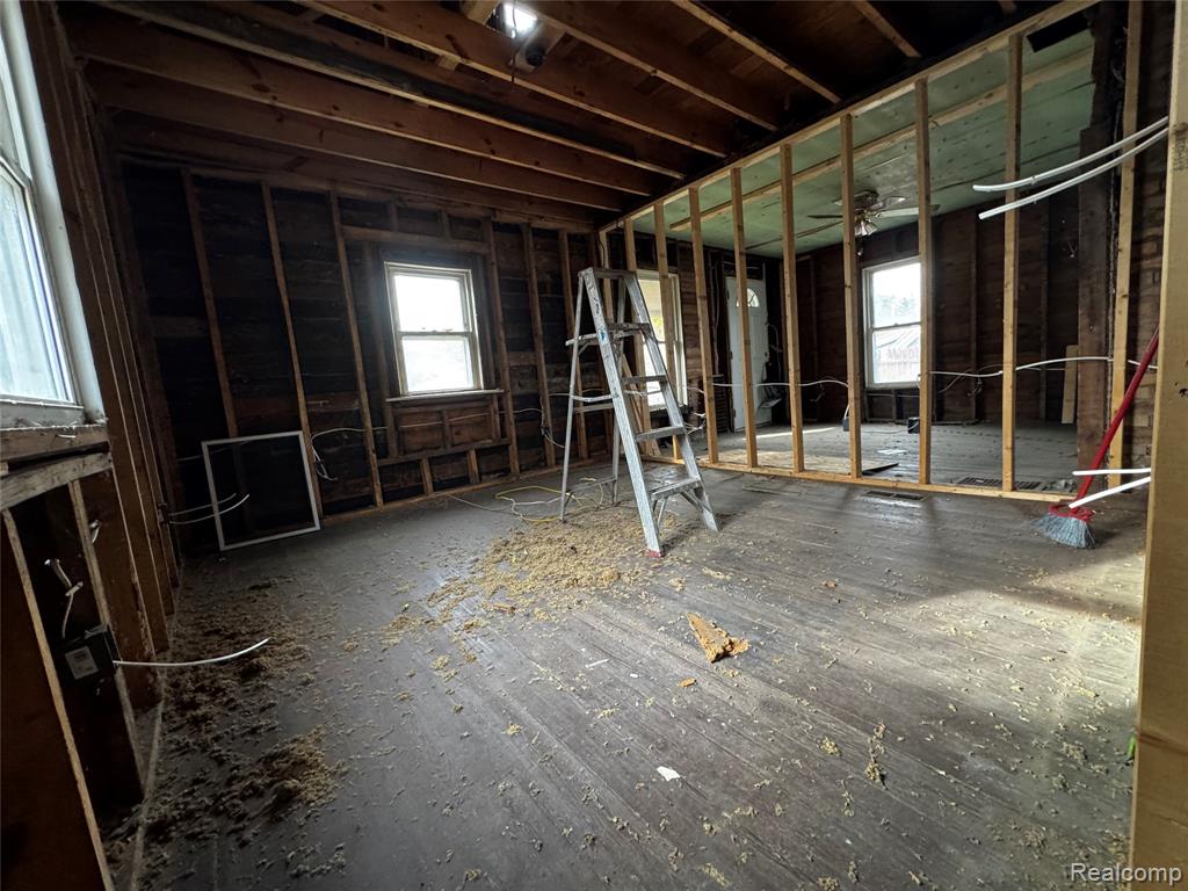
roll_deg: +4.2
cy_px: 446
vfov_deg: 85.7
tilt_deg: -8.0
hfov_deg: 102.1
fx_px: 480
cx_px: 594
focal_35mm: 14
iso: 320
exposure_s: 1/68
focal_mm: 2.22
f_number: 2.2
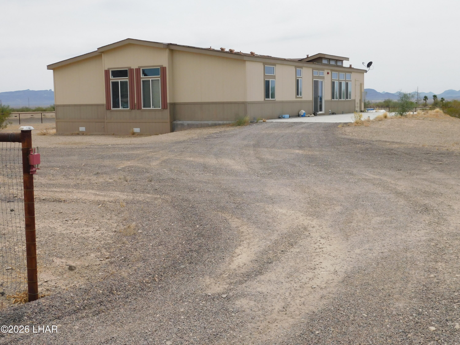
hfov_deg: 42.1
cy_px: 172
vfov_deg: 32.2
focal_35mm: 45
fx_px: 598
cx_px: 230
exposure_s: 1/400
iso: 125
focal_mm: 8
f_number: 7.4
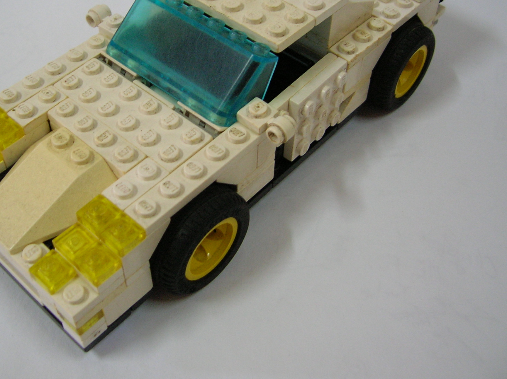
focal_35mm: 45
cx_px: 211
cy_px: 133
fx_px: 659
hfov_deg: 42.0
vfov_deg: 31.9
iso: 100
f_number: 2.9
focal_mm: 5.7
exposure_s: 1/8.2
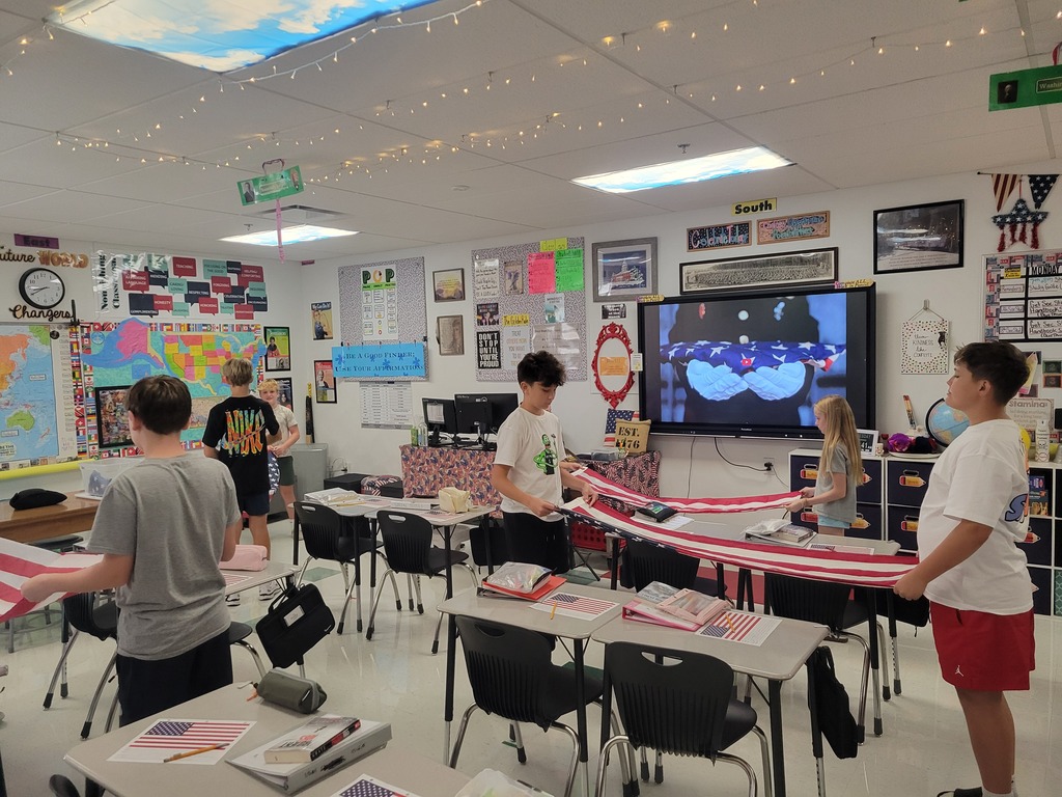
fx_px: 798
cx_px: 531
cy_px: 398
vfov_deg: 53.1
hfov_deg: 67.3
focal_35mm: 26
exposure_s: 1/120
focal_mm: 5.4
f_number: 1.8
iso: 250
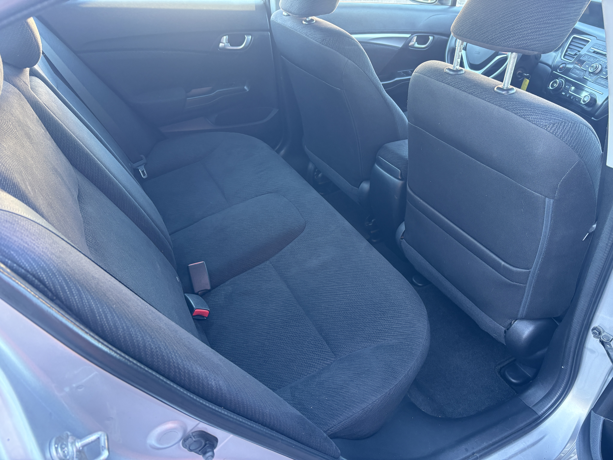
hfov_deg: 67.3
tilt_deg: -36.8
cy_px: 230
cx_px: 306
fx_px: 460
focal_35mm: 26
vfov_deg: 53.1
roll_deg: -4.4
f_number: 1.6
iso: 160
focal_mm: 5.96
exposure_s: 1/60
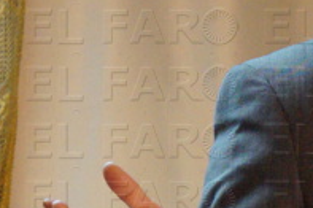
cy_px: 256
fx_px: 2907
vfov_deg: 4.1
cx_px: 350
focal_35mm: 335
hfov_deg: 6.1
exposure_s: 1/160
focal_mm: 43
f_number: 4.5
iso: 3200
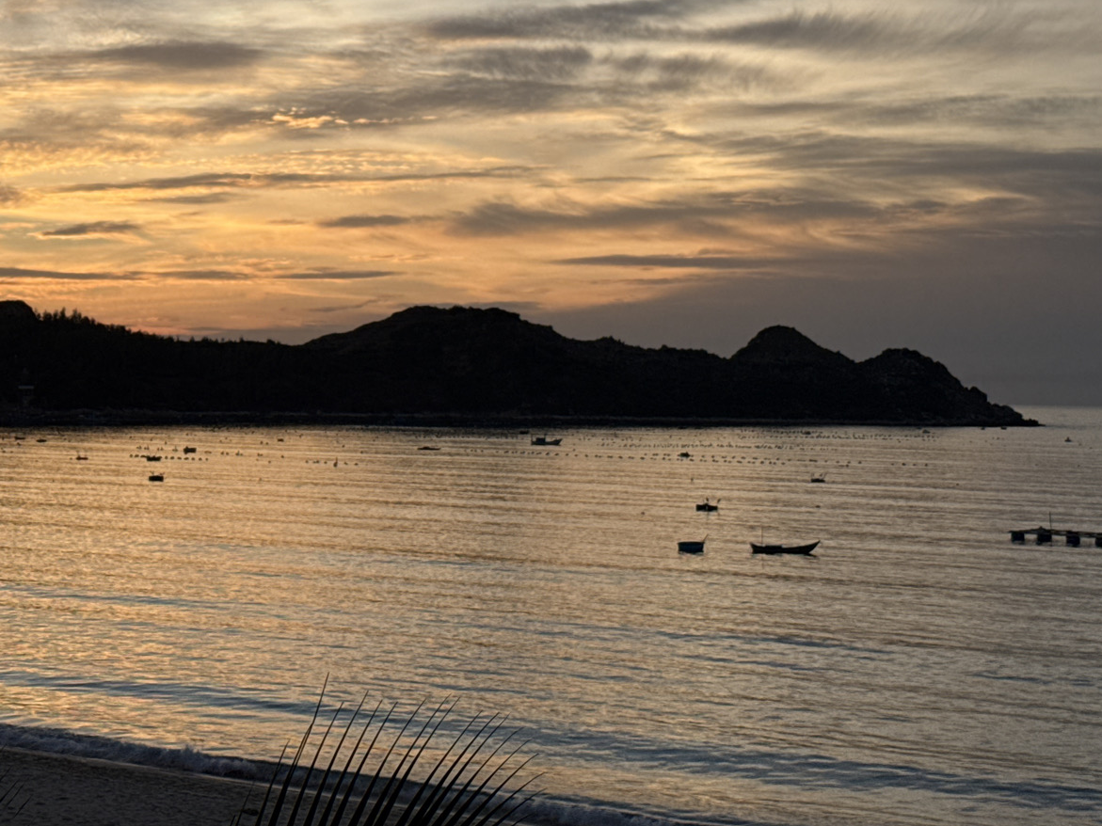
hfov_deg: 23.6
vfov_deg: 17.8
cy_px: 146
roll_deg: -0.6
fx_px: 2610
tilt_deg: +6.2
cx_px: 256
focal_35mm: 82
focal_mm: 6.76
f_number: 1.78
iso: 64
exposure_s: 1/1754
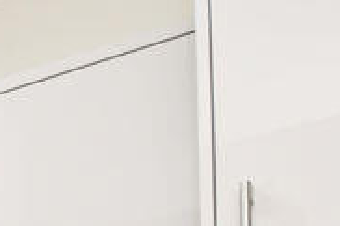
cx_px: -160
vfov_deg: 12.4
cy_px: 557
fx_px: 793
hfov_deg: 20.8
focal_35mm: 84
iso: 640
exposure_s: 1/60
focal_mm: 10
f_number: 4
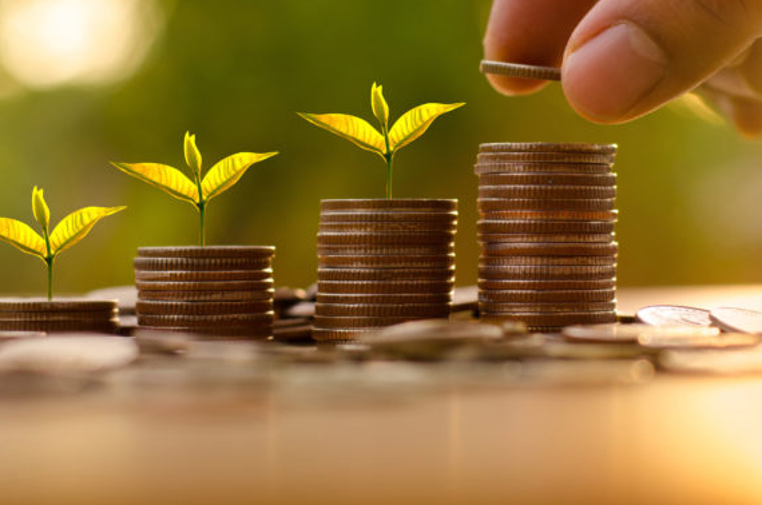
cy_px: 193
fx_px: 2134
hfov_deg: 20.2
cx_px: 447
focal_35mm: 101
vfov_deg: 13.5
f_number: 3.5
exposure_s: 1/40
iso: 100
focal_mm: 50
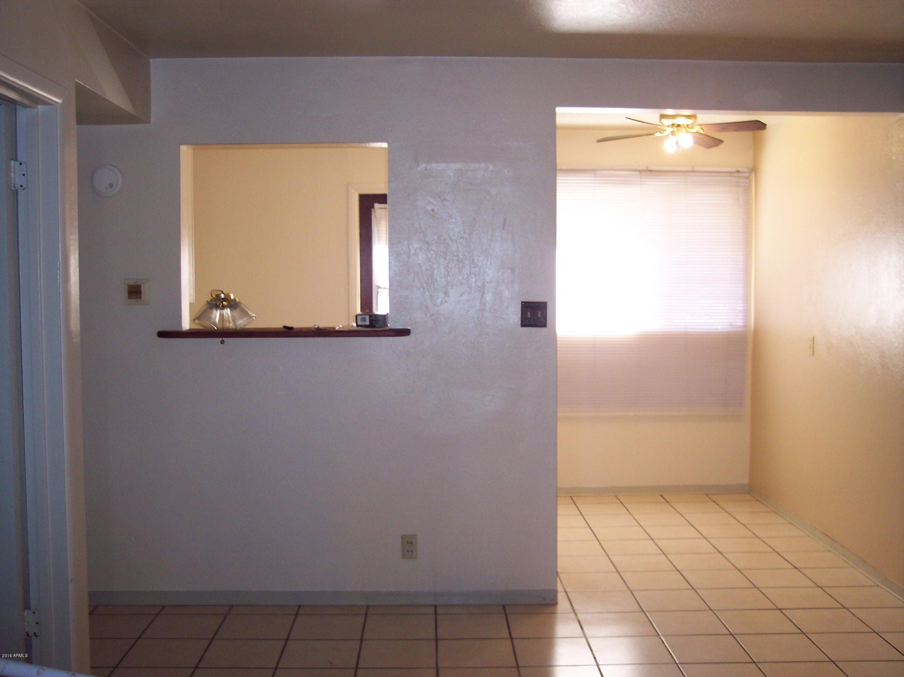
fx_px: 992
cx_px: 452
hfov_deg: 49.0
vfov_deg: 37.7
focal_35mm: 38
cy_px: 338
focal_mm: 8
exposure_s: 1/30
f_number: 2.8
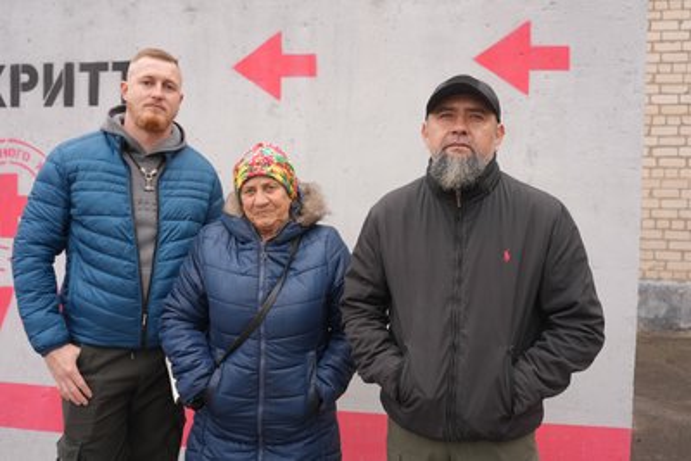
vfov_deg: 45.0
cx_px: 346
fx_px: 557
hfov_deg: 63.6
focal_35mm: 29
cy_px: 230
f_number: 4
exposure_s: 1/160
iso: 100
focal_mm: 29
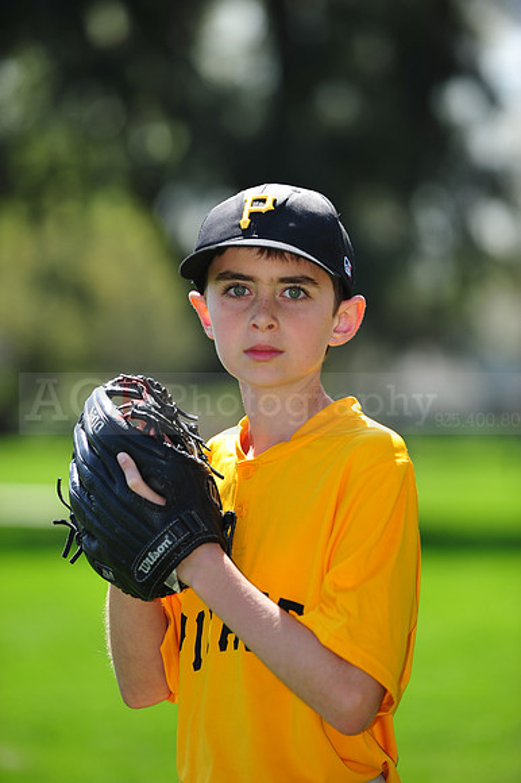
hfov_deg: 6.9
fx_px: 4347
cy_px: 392
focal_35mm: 200
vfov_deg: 10.3
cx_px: 260
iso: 200
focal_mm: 200
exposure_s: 1/800
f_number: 4.5
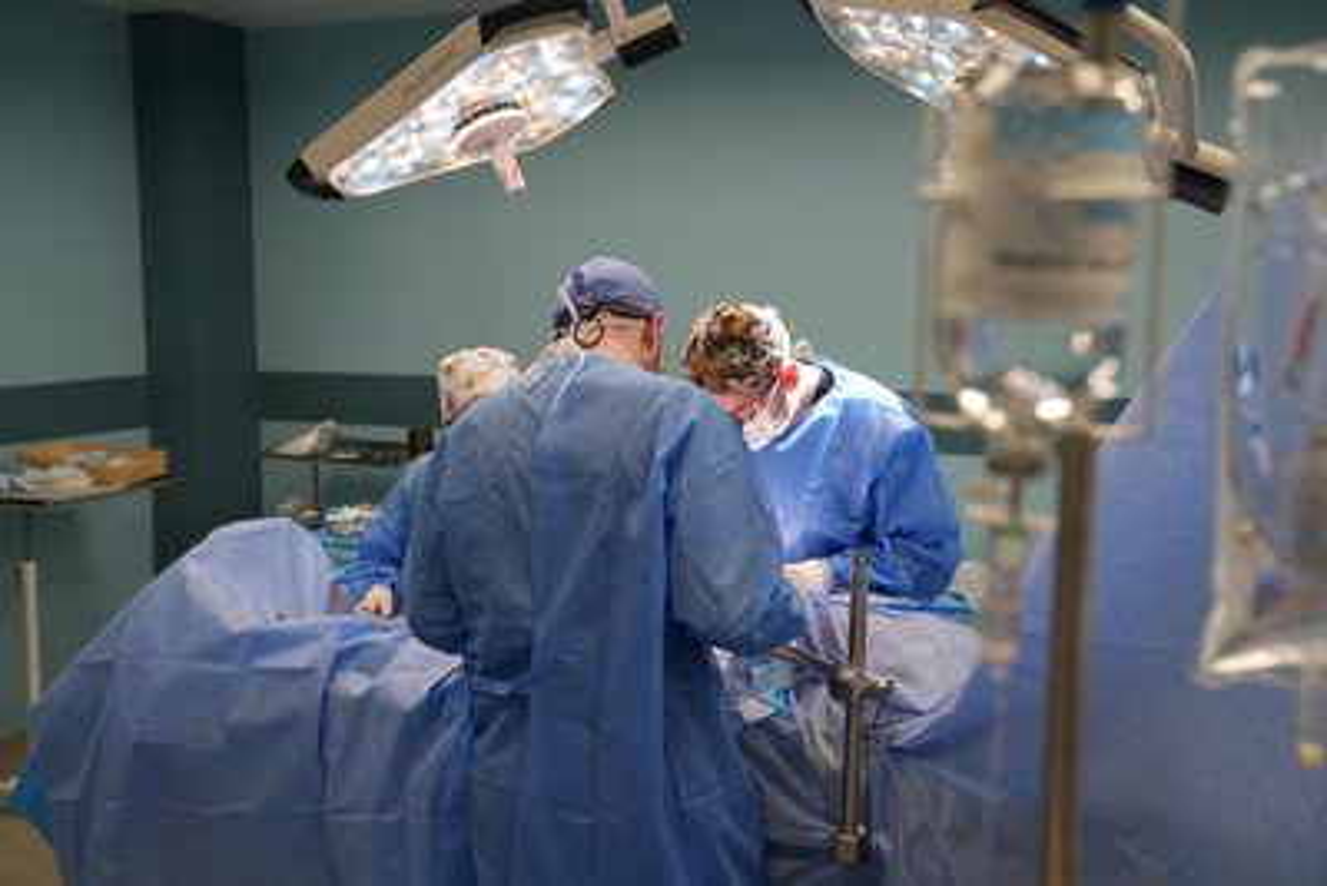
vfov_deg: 36.9
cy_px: 443
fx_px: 1327
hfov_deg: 53.1
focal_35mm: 36
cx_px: 664
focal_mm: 36
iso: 500
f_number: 4
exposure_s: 1/160
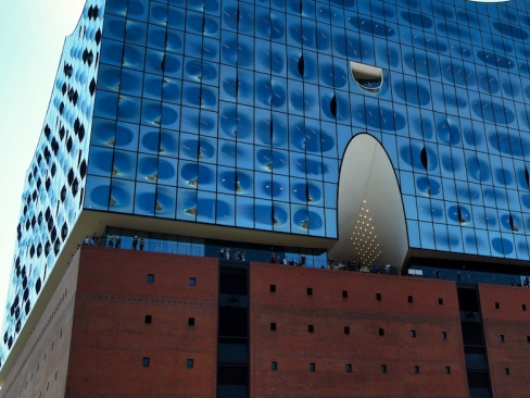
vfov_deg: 27.9
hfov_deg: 35.6
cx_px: 428
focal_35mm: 52
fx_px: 796
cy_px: 139
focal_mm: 22
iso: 400
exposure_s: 1/400
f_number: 10
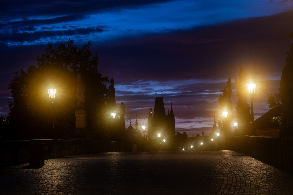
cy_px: 98
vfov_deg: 15.0
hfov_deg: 22.4
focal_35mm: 91
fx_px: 741
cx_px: 146
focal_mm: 91
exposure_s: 3
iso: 250
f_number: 13
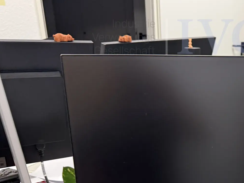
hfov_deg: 37.7
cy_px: 159
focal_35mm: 46
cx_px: 232
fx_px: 324
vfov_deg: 30.3
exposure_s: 1/100
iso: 200
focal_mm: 6.76
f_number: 1.78
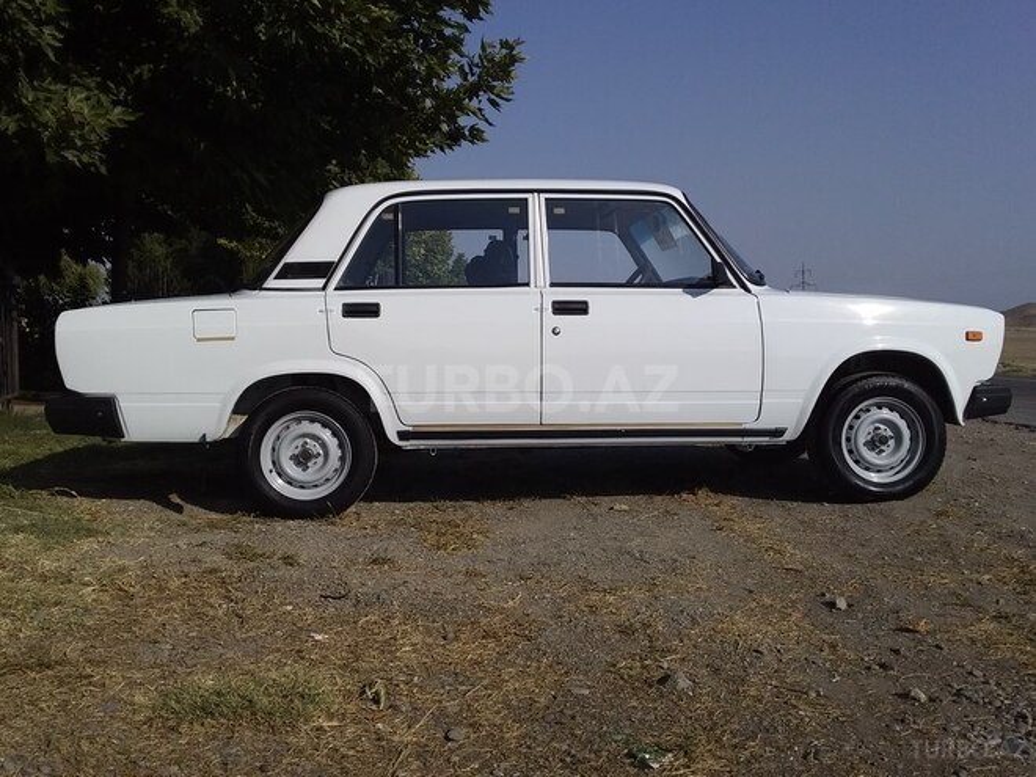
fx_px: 928
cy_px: 388
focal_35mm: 31
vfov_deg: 45.4
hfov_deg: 58.4
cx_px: 518
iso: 40
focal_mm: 3.3
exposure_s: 1/3158
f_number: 2.2
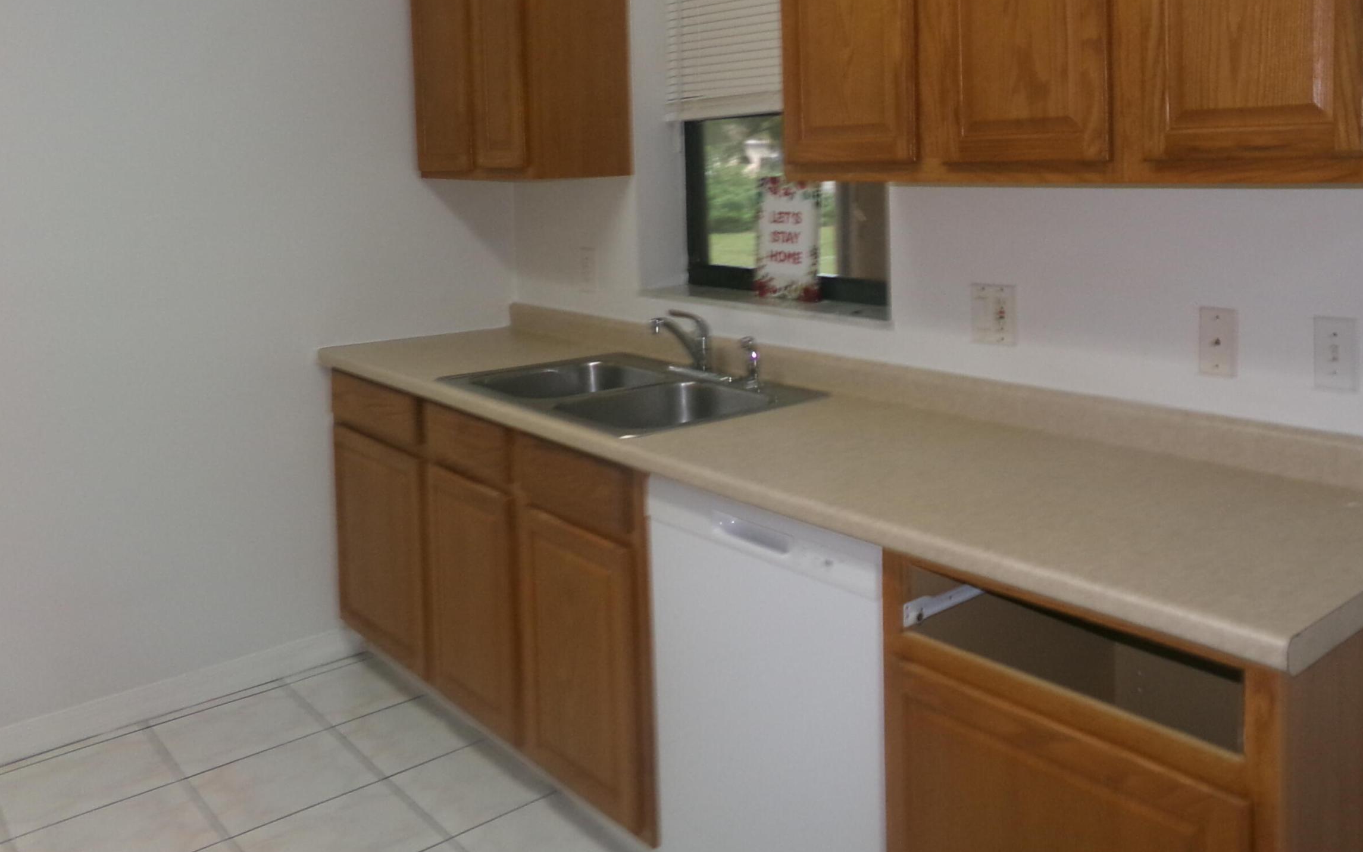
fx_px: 1189
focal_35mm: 32
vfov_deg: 38.6
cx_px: 817
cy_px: 234
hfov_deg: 59.2
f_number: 3.7
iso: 200
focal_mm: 4.3
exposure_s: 1/34
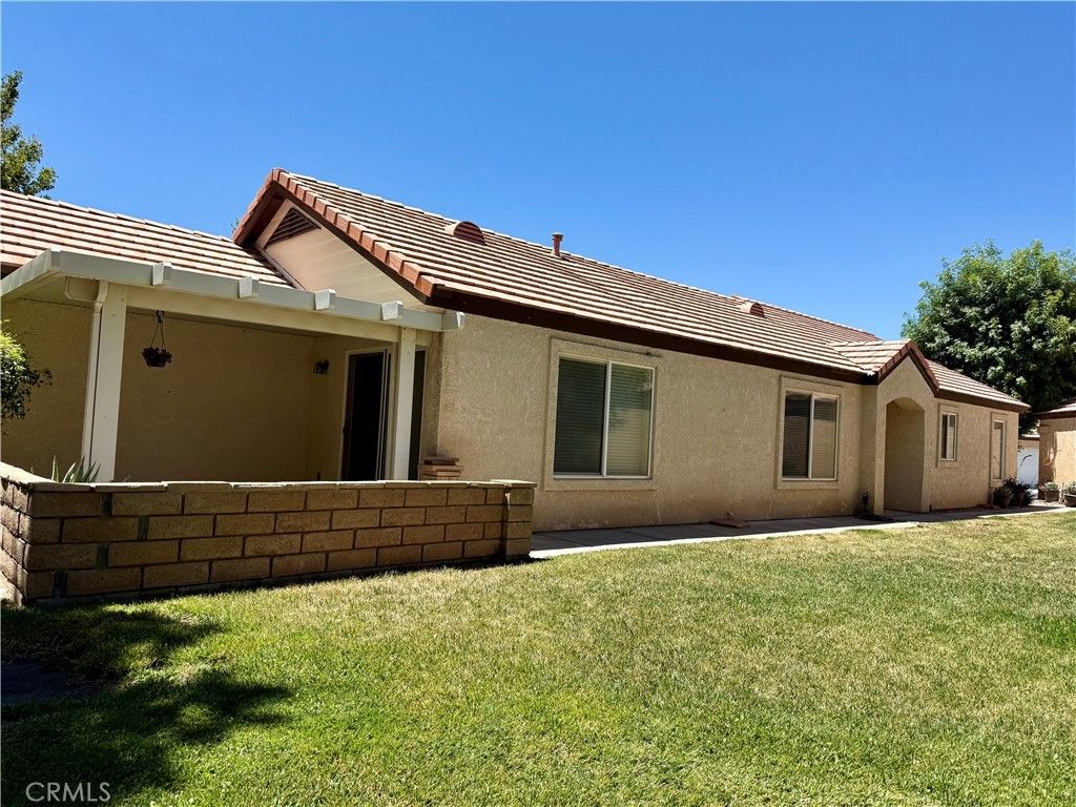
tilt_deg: +2.0
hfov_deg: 71.6
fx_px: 746
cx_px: 538
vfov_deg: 56.8
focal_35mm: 24
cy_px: 404
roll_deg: -2.9
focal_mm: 6.76
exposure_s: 1/3425
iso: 80
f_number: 1.78
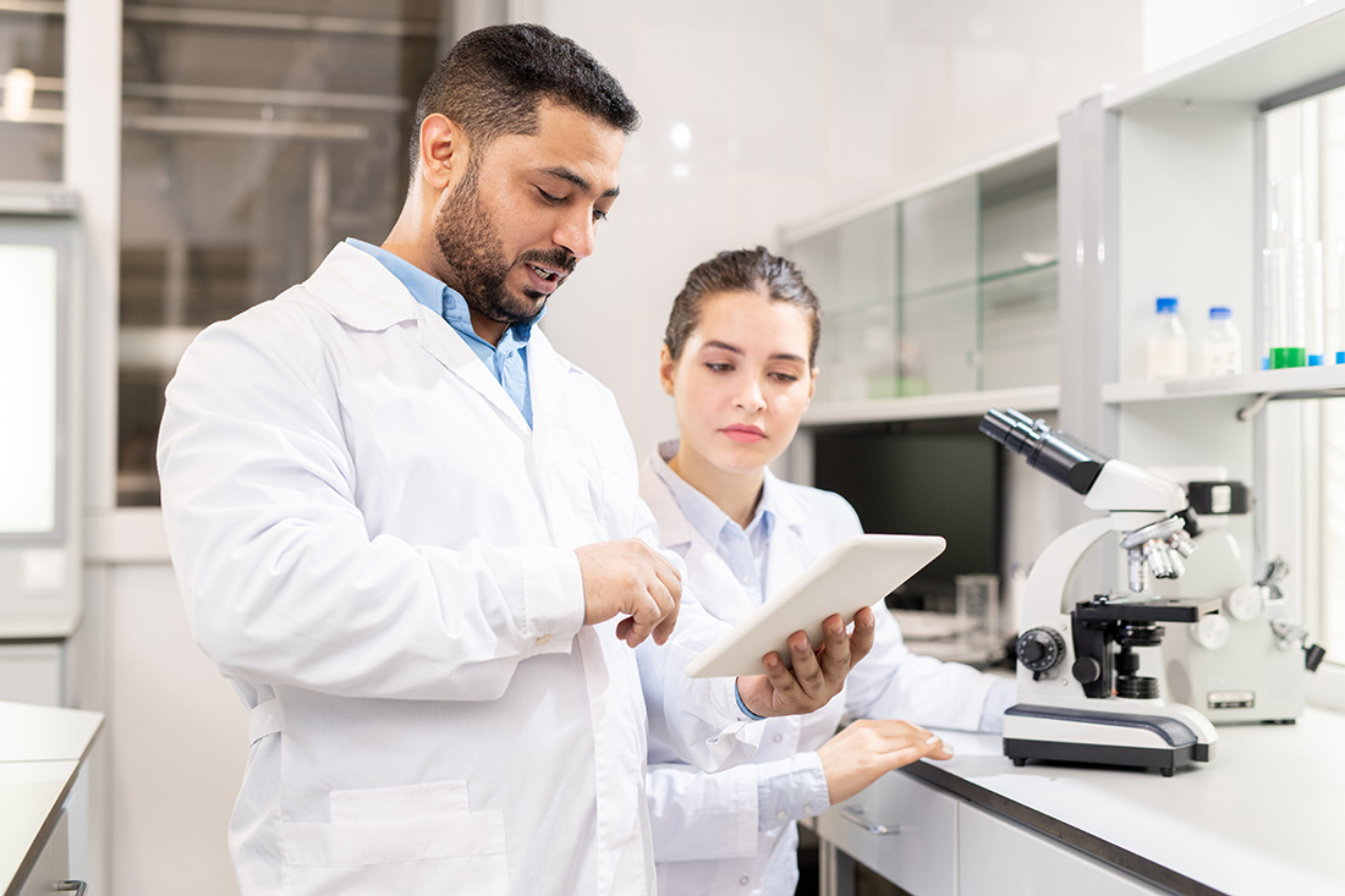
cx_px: 672
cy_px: 448
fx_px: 1868
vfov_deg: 27.0
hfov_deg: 39.6
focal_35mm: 50
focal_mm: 50
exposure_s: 1/200
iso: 400
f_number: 2.8
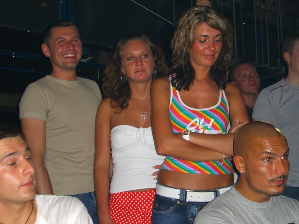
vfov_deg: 25.7
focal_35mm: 57
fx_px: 492
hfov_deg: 33.8
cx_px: 150
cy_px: 112
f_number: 3.6
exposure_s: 1/60
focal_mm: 11.8
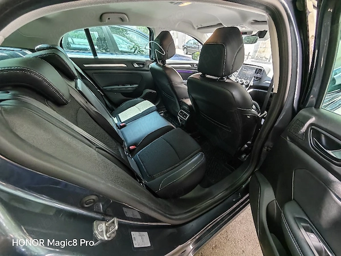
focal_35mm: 12
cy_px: 128
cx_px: 170
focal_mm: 1.82
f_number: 2
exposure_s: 1/50
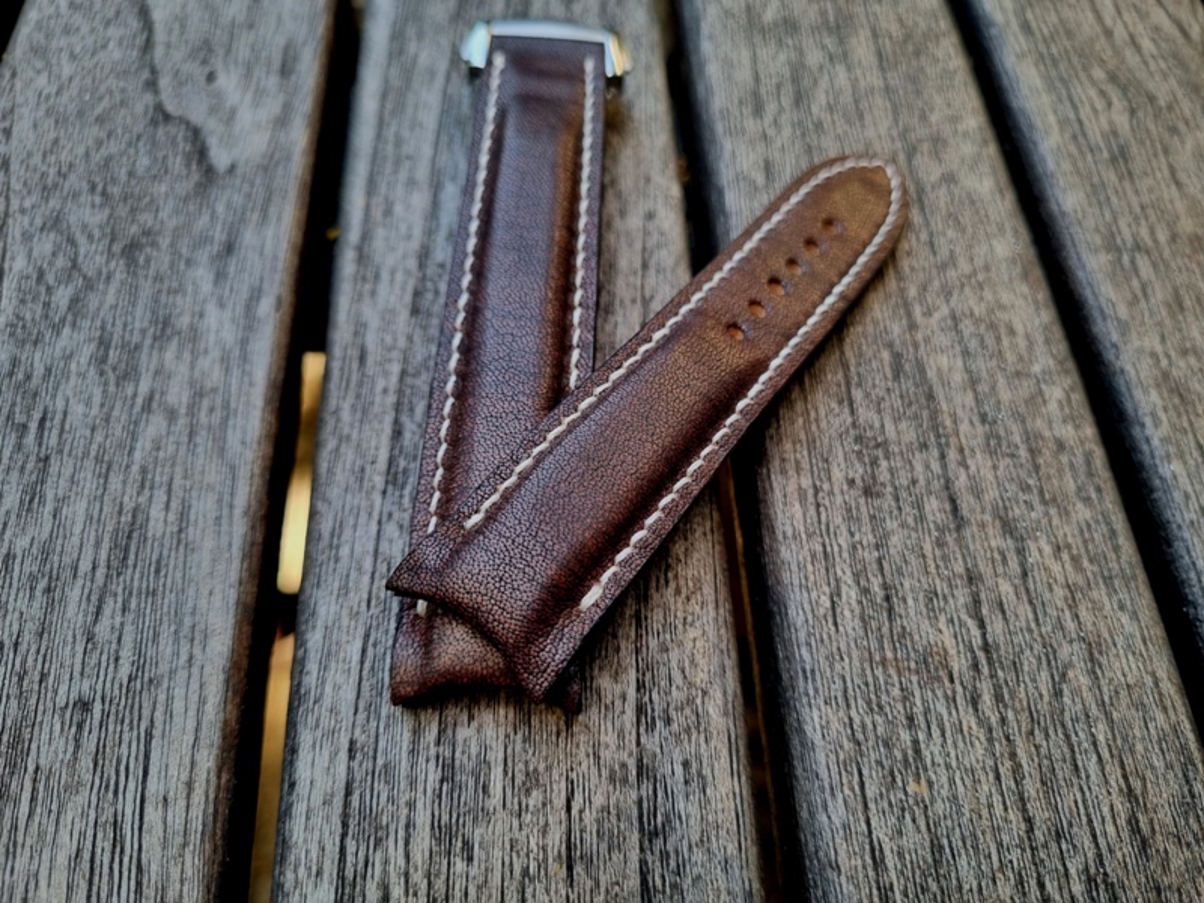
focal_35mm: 26
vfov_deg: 53.1
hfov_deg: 67.3
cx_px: 602
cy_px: 452
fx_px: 904
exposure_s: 1/100
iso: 64
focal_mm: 5.4
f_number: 1.8
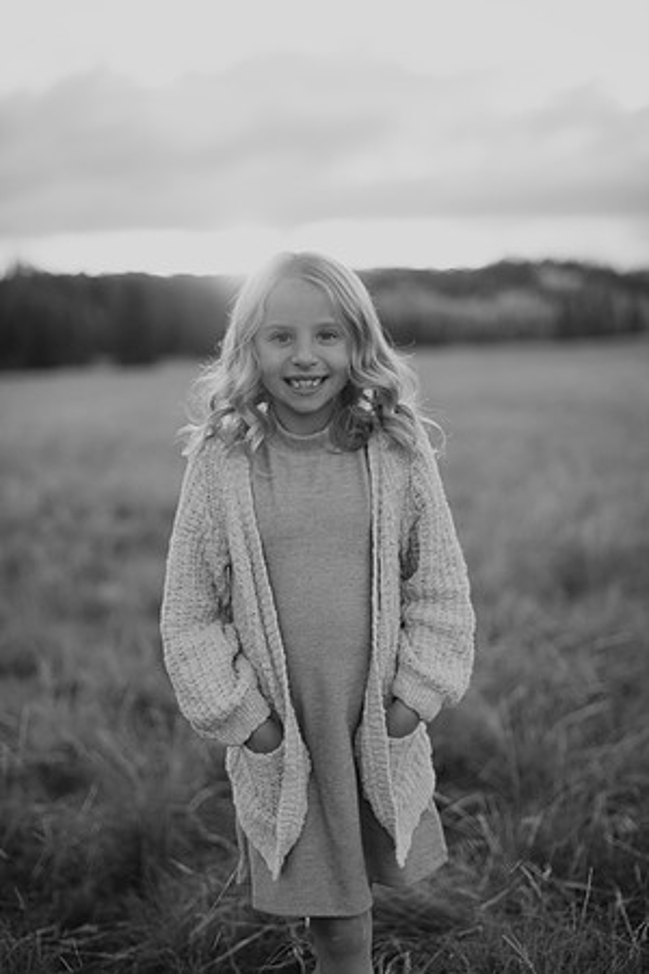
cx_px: 324
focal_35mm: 50
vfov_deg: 39.6
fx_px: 1352
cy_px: 487
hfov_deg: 27.0
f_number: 2
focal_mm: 50
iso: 160
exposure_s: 1/500
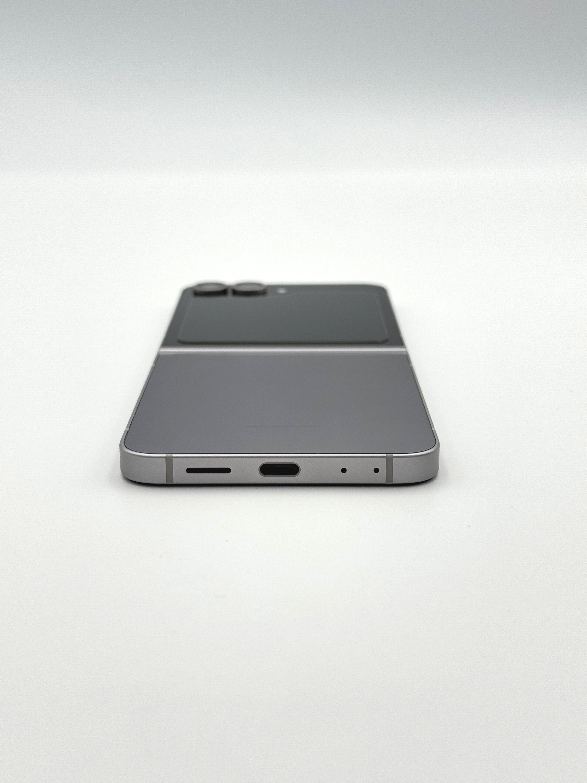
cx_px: 294
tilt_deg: -19.4
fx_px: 1085
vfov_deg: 39.7
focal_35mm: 48
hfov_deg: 30.3
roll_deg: -0.4
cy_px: 392
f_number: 1.78
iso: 64
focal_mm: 6.76
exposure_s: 1/439
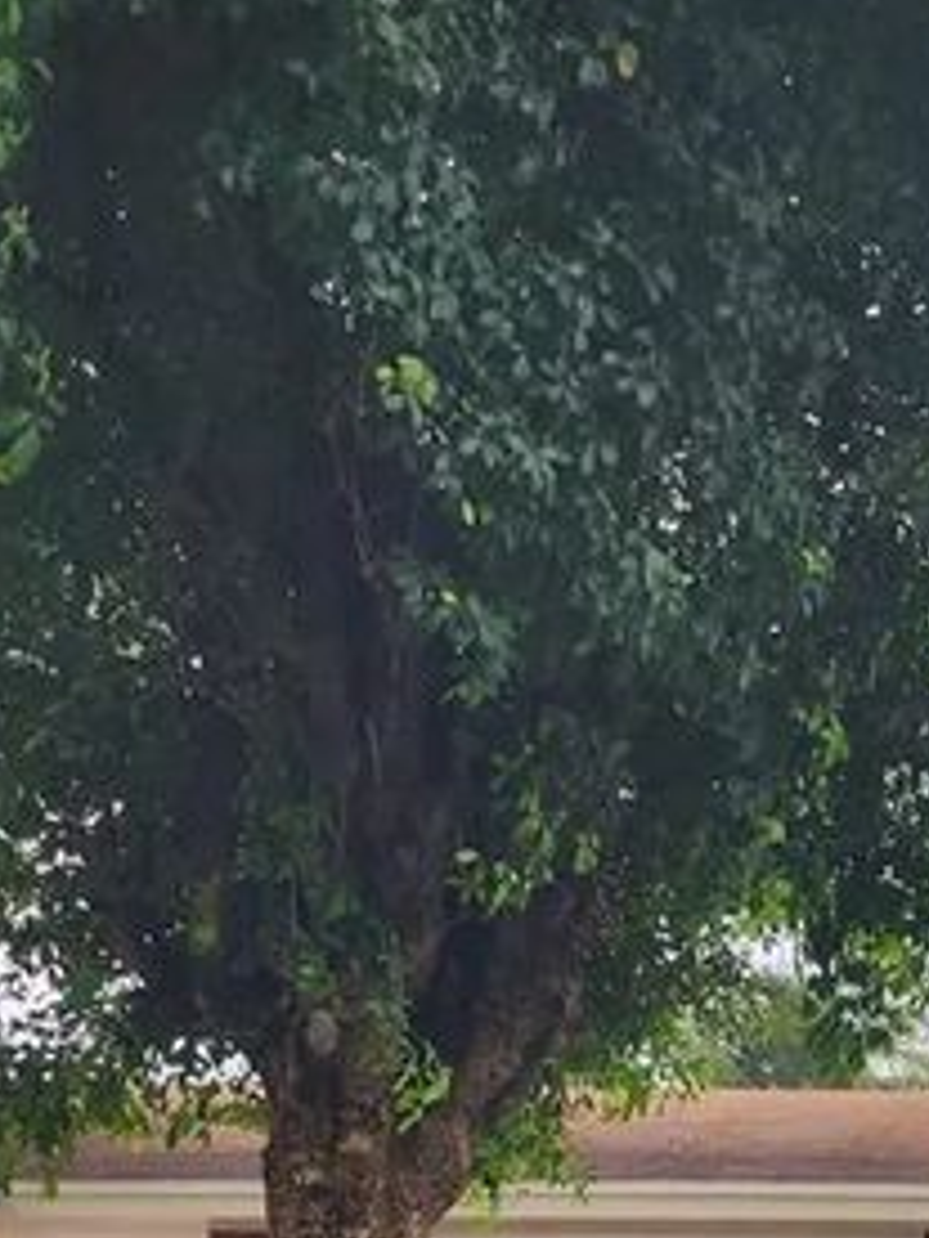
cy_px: 1325
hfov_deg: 19.4
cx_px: 1135
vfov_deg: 25.6
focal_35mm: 71
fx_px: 2541
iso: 25
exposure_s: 1/180
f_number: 1.8
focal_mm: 6.4
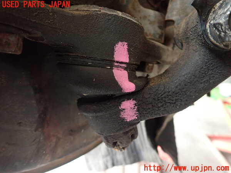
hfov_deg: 69.4
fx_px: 167
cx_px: 116
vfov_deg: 54.9
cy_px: 86
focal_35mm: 25
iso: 500
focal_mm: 4.5
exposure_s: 1/30
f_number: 2
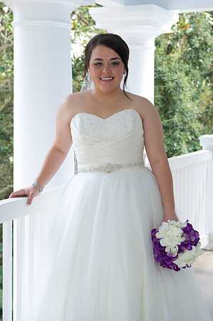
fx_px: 534
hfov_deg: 22.6
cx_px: 106
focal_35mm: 60
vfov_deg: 33.4
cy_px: 160
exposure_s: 1/50
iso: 320
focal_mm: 60
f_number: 5.6
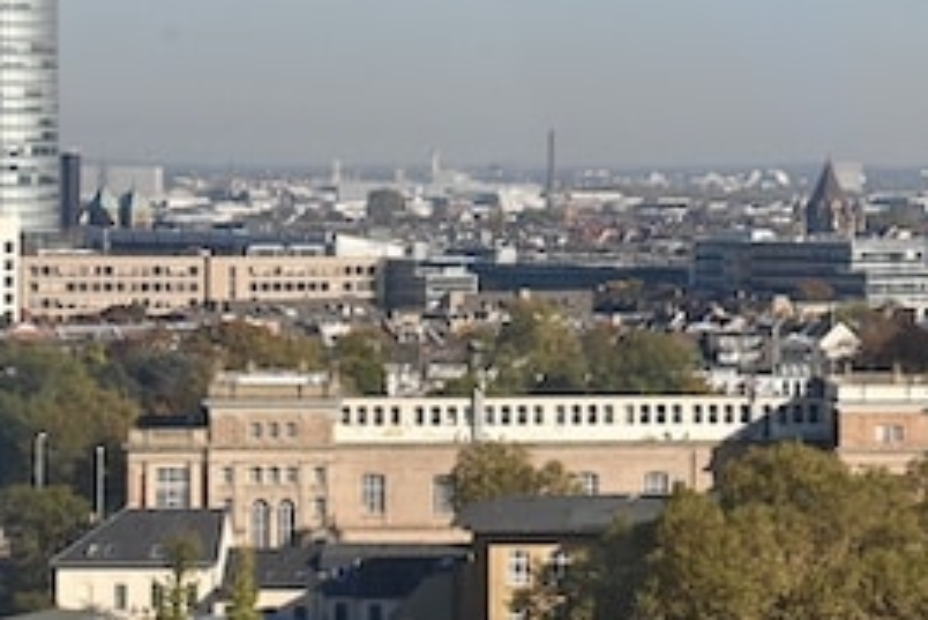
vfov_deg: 7.8
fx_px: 4539
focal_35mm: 176
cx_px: 1361
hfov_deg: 11.2
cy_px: 355
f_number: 13
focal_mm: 46
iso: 110
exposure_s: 1/100
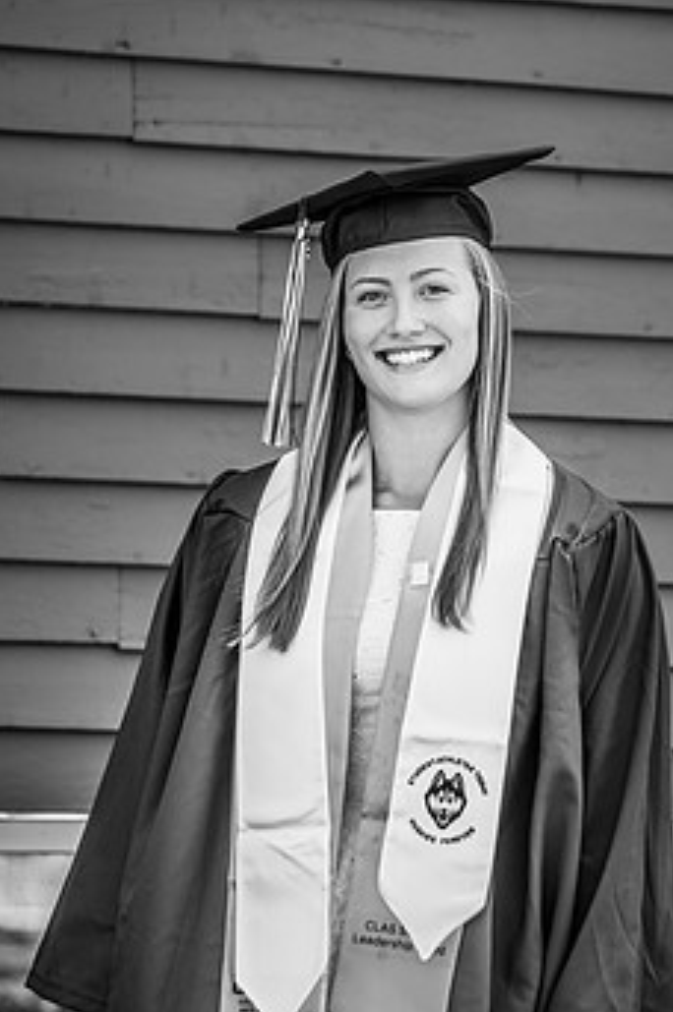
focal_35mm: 266
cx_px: 410
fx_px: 7474
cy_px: 596
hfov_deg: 5.2
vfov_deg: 7.7
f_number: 2.8
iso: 100
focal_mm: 135
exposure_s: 1/200
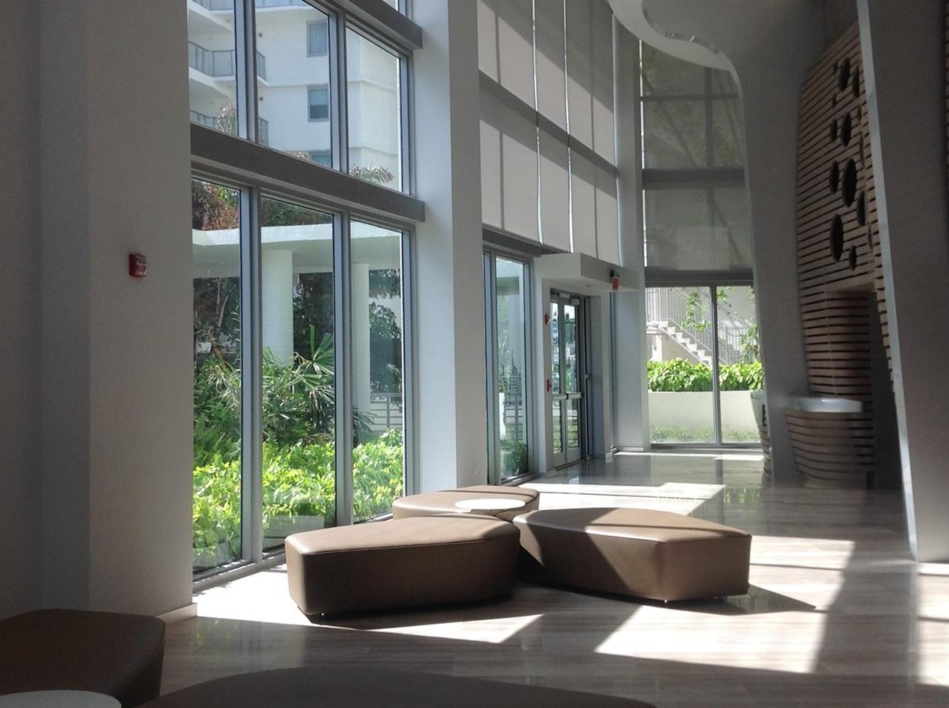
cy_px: 302
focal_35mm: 44
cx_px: 469
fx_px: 1204
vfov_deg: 32.7
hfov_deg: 43.0
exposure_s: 1/530
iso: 50
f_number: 2.4
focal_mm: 4.28
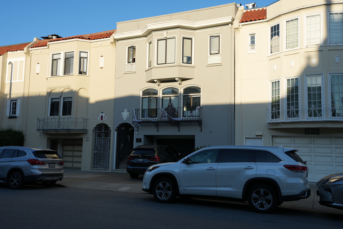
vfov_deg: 37.9
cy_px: 114
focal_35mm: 35
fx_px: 333
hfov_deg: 54.4
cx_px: 172
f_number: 3.2
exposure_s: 1/1000
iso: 100
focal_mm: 35
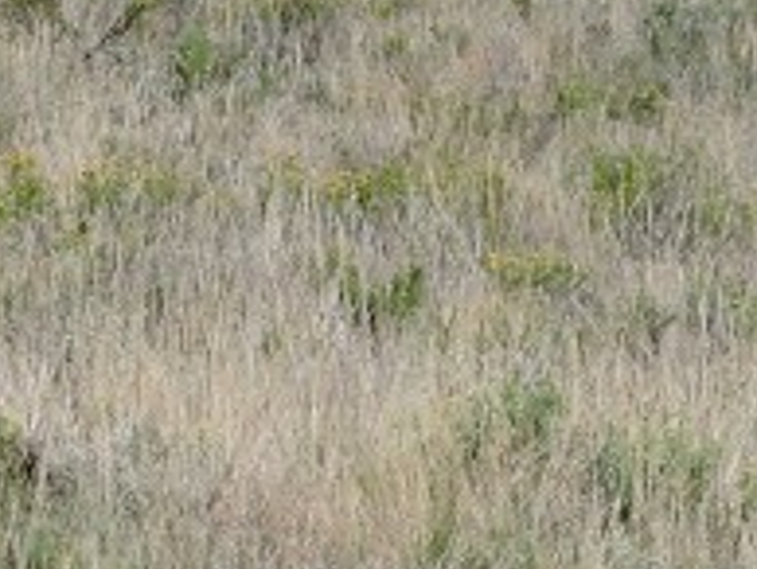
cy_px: -542
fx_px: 17911
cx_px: 632
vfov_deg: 1.8
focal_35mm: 818
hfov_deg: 2.4
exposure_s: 1/800
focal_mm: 27.6
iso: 100
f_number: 4.4
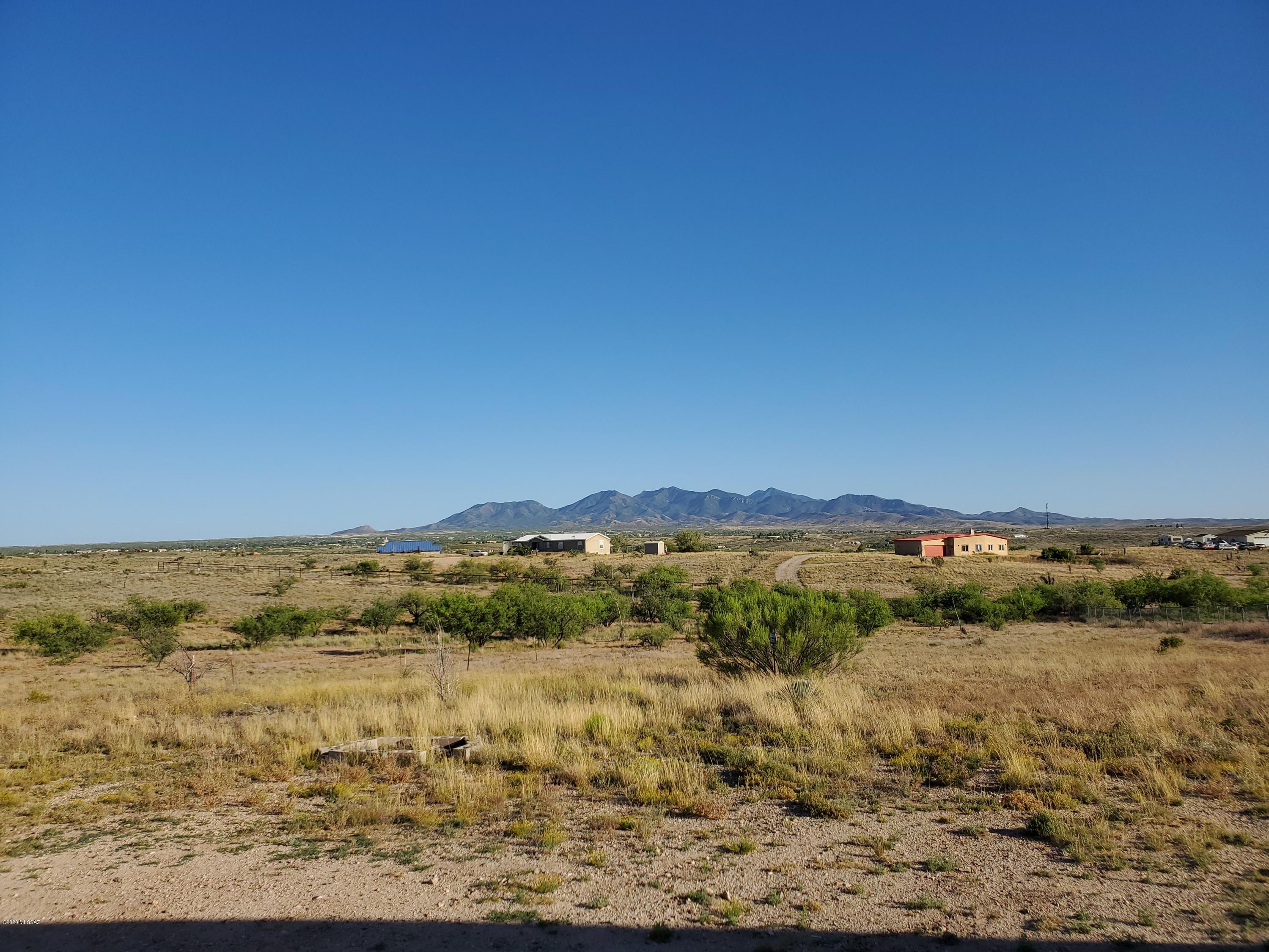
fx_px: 953
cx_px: 634
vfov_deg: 53.1
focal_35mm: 26
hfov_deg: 67.3
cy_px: 476
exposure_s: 1/1735
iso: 50
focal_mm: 4.3
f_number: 2.4
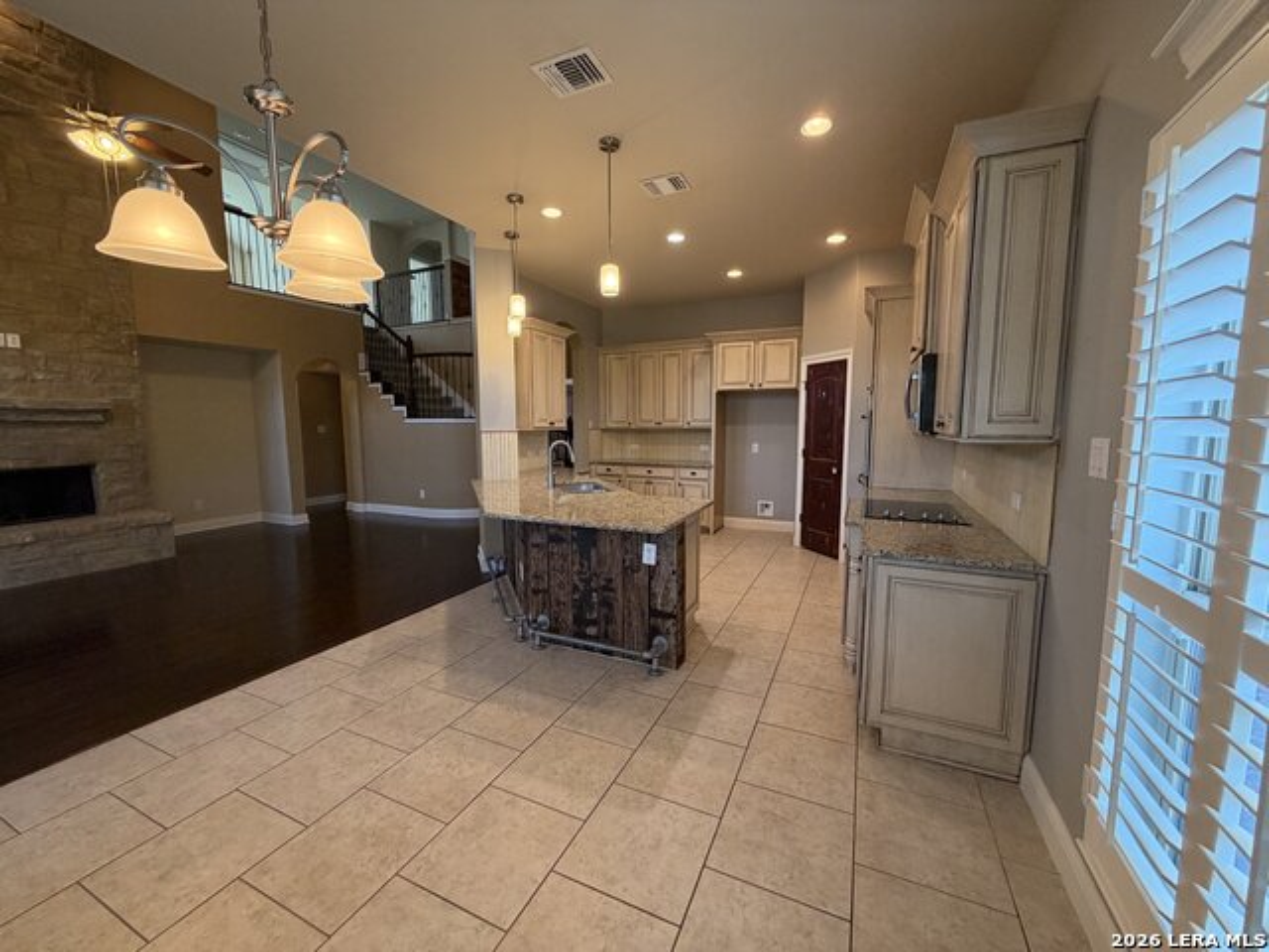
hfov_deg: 102.1
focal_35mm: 14
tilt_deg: -6.1
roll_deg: +0.9
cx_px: 634
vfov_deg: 85.7
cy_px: 476
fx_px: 513
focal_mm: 2.22
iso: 250
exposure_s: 1/60
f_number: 2.2
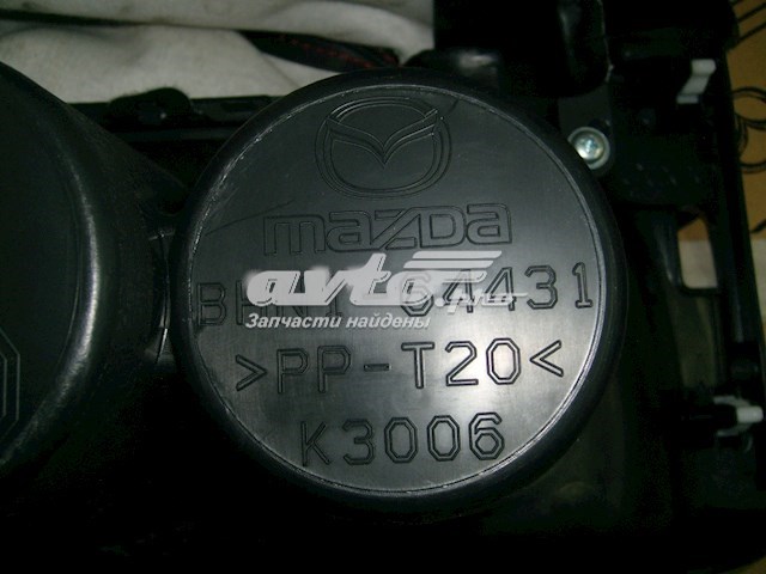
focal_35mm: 35
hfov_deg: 52.6
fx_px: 774
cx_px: 383
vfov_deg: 40.7
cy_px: 287
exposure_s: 1/45
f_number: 2.8
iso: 100
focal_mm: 5.8
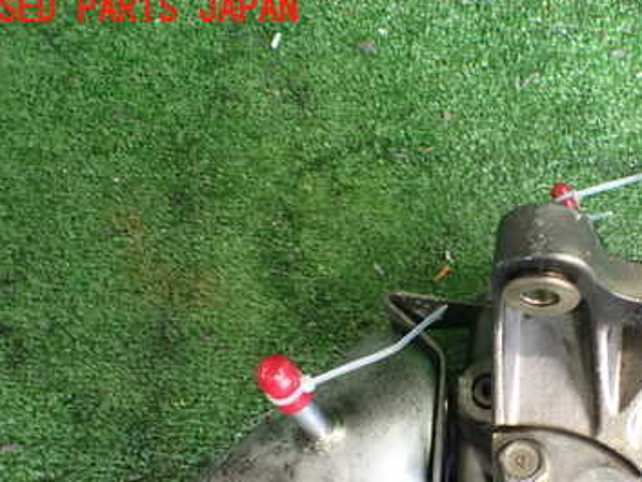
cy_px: 397
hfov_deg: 36.2
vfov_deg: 27.9
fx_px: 946
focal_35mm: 51
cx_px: 513
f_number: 2.3
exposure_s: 1/80
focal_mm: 5.4
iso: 800
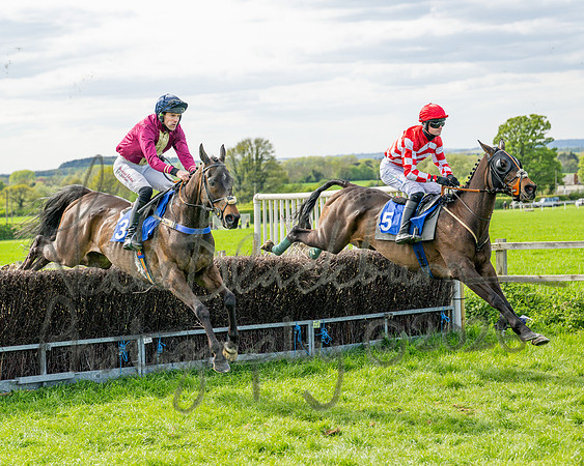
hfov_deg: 20.3
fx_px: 1625
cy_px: 277
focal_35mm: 94
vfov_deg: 16.3
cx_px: 202
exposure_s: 1/2000
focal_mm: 70
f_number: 4
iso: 400
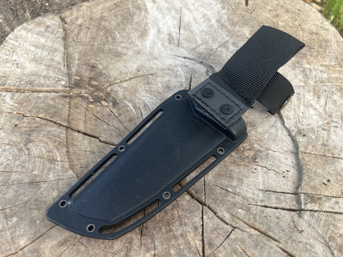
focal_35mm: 26
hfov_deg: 67.3
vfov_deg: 53.1
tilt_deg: -59.1
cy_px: 128
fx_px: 258
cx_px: 172
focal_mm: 5.1
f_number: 1.6
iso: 40
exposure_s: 1/122
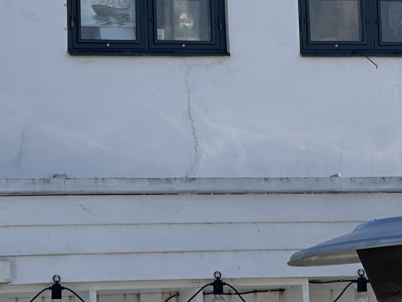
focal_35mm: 211
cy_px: -82
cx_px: 262
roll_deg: +2.1
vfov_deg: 7.0
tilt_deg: +10.0
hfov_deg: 9.4
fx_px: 2451
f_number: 2.8
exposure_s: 1/809
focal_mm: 9
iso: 32
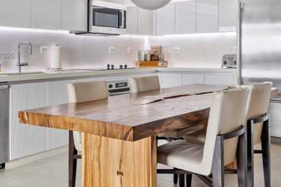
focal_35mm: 45
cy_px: 56
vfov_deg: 29.5
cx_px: 114
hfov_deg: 43.4
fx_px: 351
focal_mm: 32
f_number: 8
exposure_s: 1/5
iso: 640
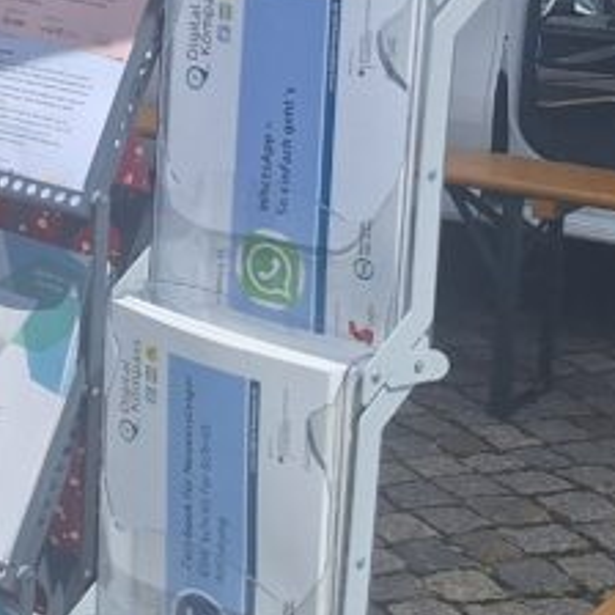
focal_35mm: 93
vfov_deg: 18.5
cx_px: -530
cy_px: 96
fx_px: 1869
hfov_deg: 15.7
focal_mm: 5.54
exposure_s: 1/3774
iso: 40
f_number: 1.8
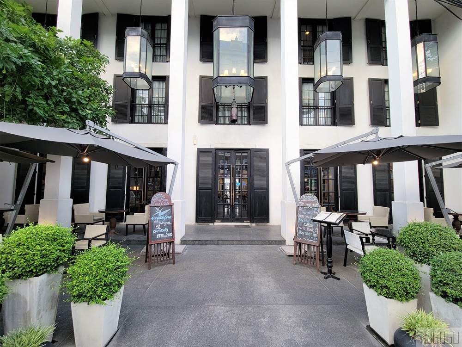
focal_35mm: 13
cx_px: 231
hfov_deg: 106.2
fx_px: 174
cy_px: 174
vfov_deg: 89.9
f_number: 2.2
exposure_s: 1/60
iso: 80
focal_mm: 2.2
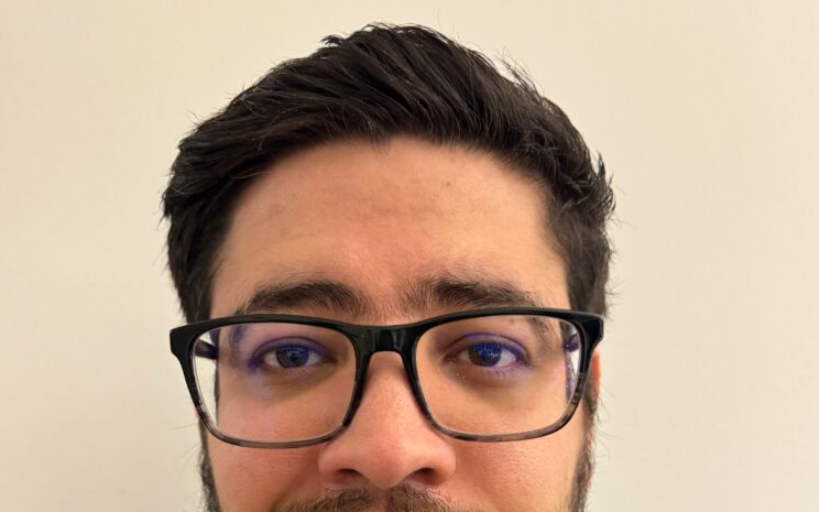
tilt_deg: +2.6
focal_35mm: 35
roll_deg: +0.3
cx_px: 413
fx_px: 781
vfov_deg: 33.3
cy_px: 509
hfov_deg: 55.3
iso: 640
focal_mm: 6.86
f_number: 1.78
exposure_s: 1/33
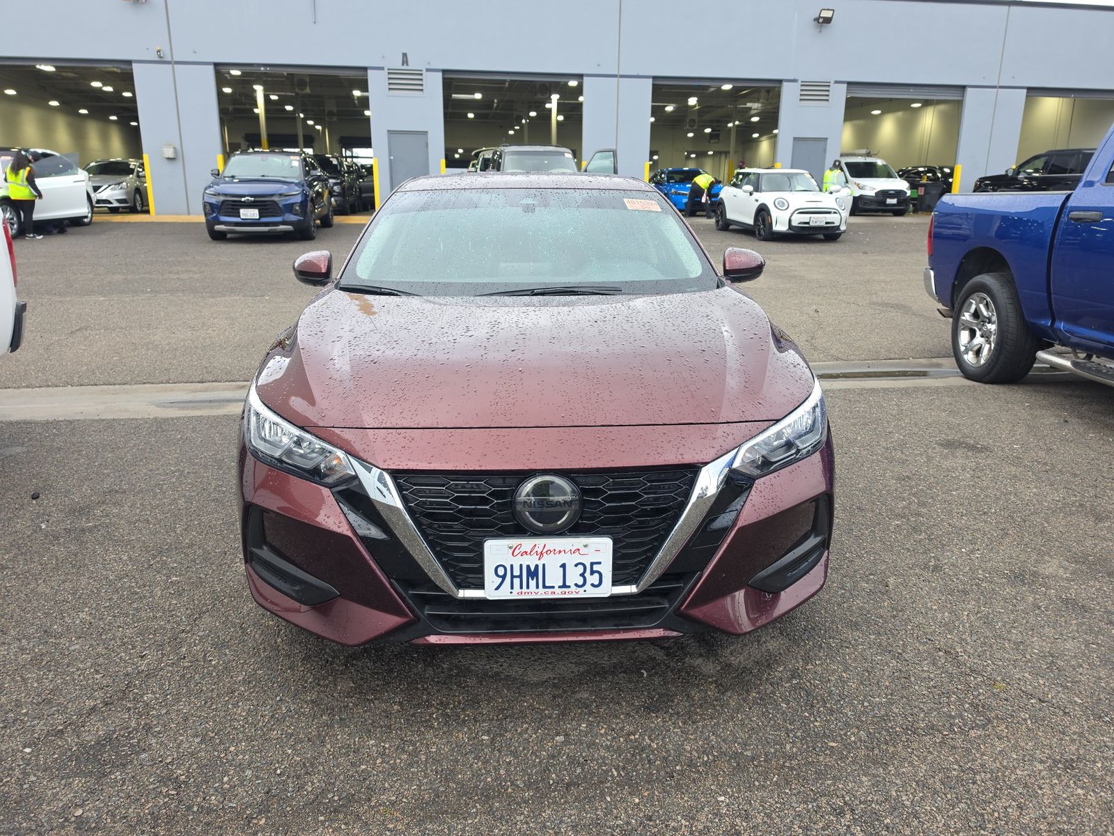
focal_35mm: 23
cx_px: 557
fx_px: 740
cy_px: 418
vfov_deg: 58.9
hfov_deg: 73.9
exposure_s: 1/119
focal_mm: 6.5
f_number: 1.4
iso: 20
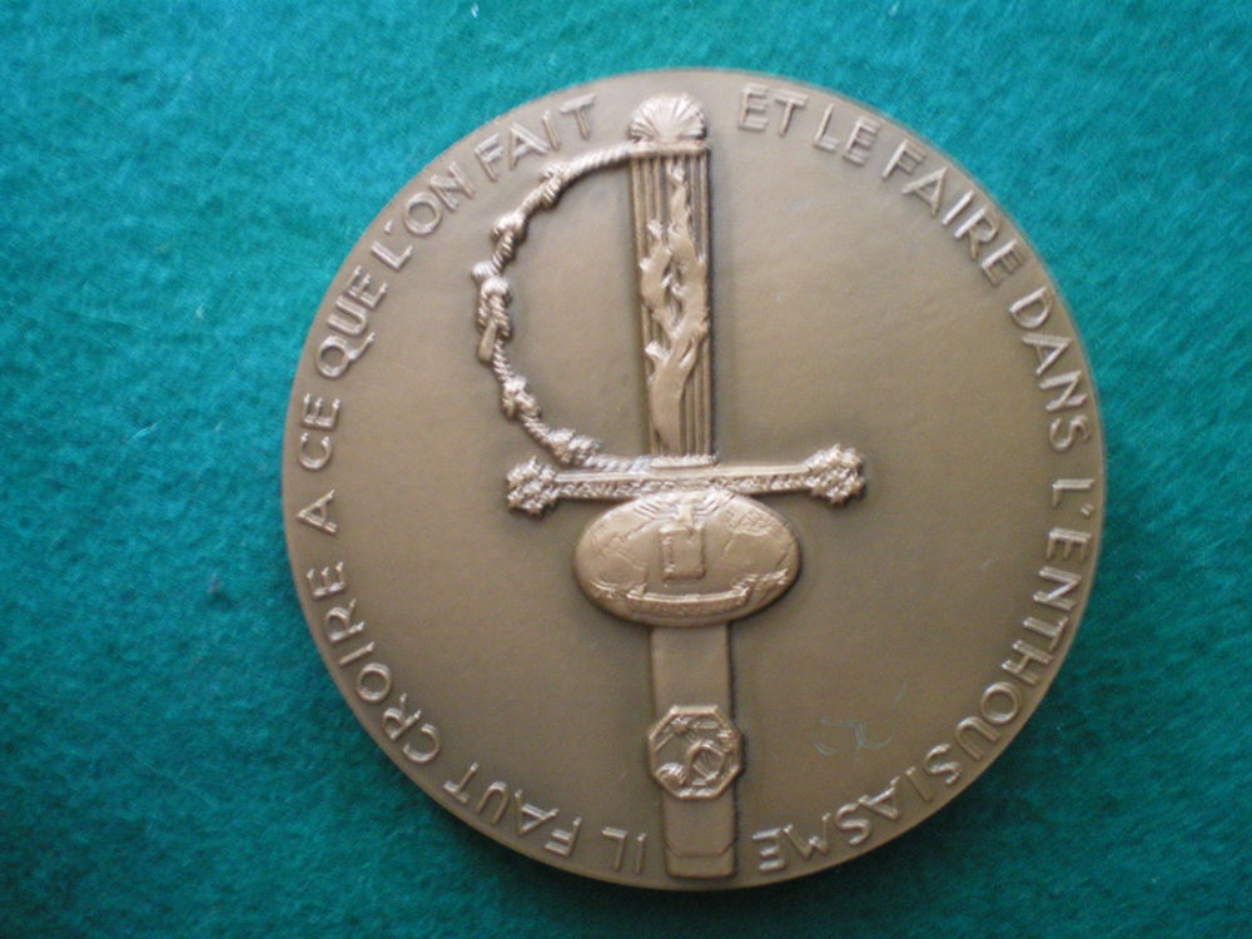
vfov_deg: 37.7
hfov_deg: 49.0
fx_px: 1374
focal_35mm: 38
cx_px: 626
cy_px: 470
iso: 400
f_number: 3.1
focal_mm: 6.3
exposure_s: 1/6
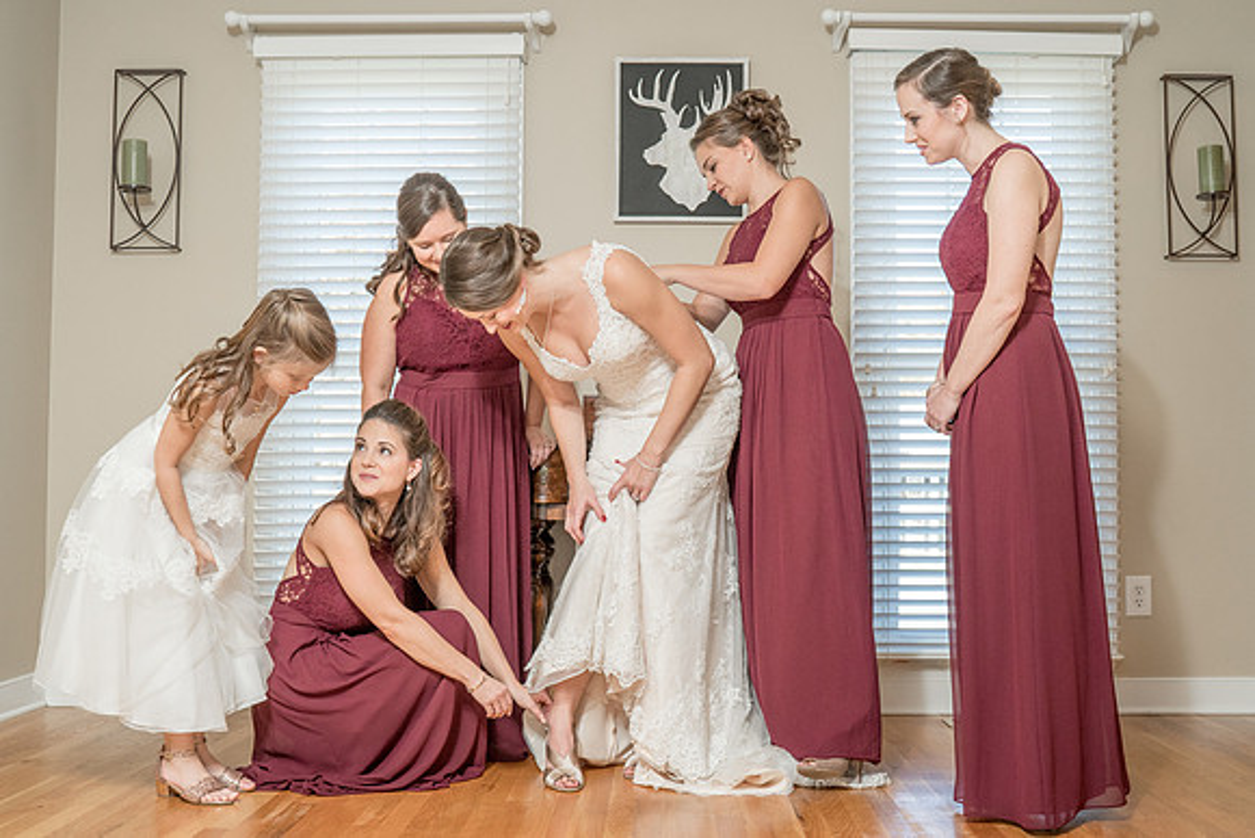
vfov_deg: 32.4
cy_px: 453
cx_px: 644
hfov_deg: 47.1
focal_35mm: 41
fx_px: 1438
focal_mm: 35
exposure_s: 1/100
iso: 2000
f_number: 5.6
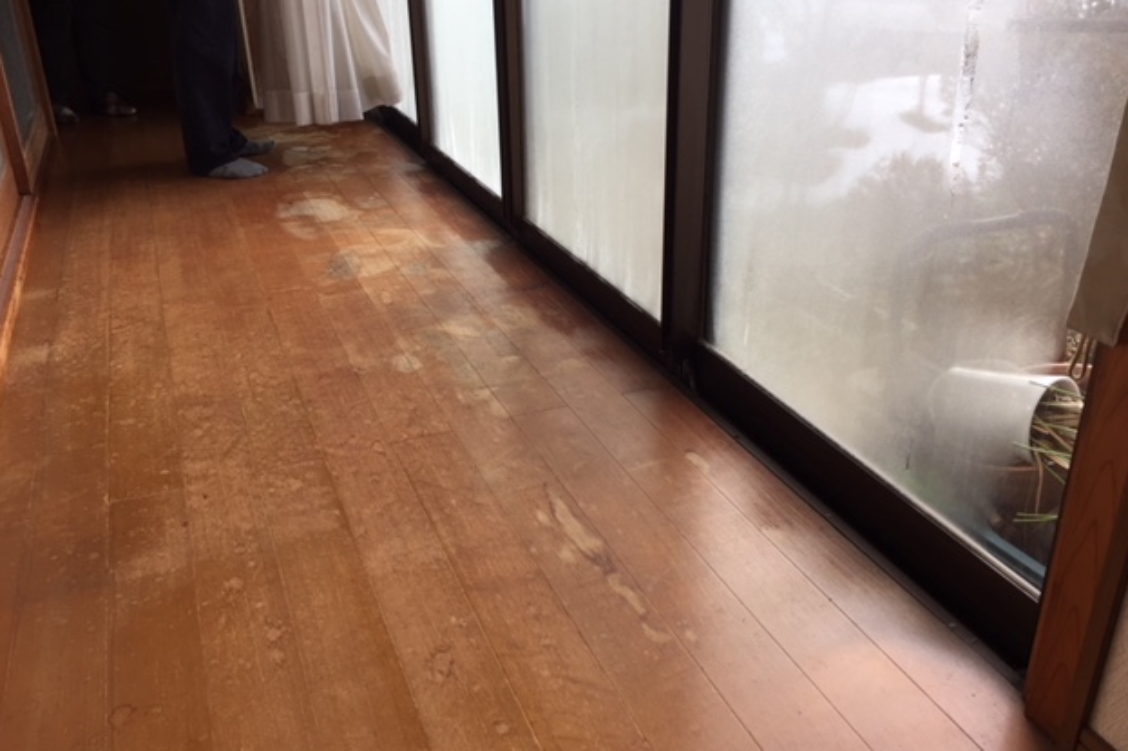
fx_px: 971
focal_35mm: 31
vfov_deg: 42.3
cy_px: 342
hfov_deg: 60.3
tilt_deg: -24.4
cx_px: 572
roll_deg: +0.4
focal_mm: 4.15
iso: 32
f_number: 2.2
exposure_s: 1/120
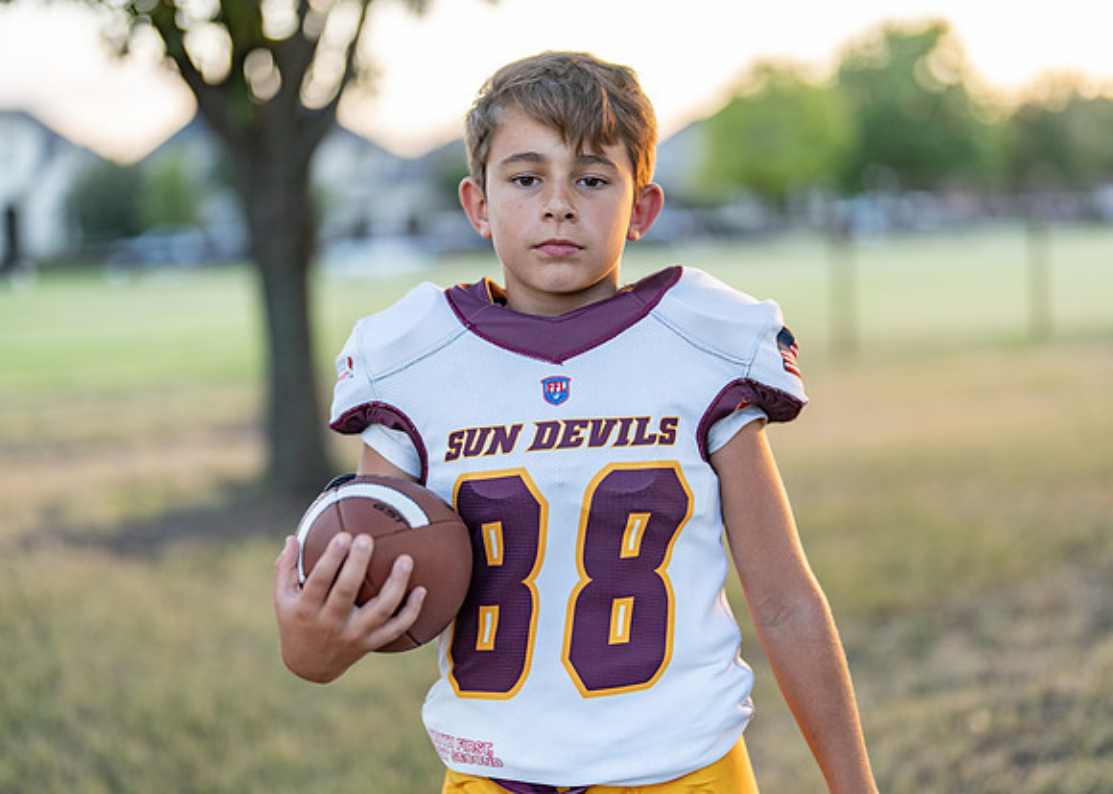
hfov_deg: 34.9
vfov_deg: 25.3
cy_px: 387
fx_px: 1772
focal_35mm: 56
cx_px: 597
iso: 160
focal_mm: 50
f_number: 1.2
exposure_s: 1/500
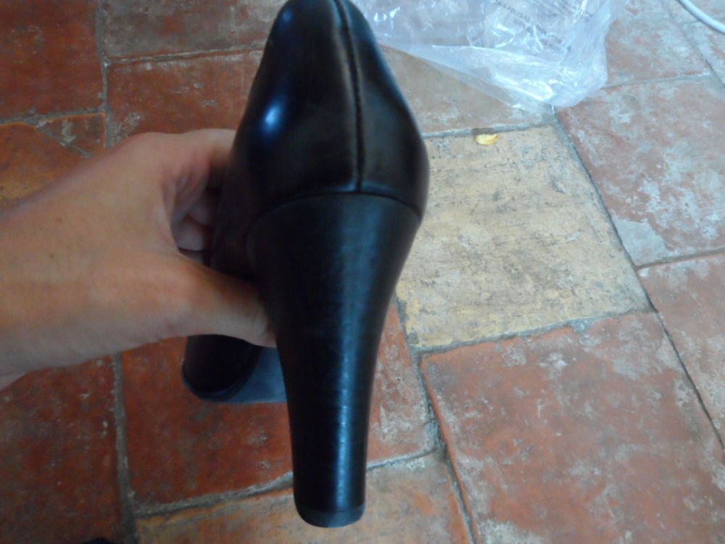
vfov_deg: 44.2
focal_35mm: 32
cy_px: 272
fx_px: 670
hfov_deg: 56.8
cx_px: 362
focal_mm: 5.8
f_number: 3.3
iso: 480
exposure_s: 1/15
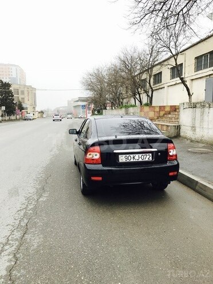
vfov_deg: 63.4
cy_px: 142
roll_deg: -1.0
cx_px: 106
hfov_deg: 49.7
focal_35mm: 28
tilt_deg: -6.1
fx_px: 230
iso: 20
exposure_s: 1/348
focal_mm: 3.99
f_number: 1.8
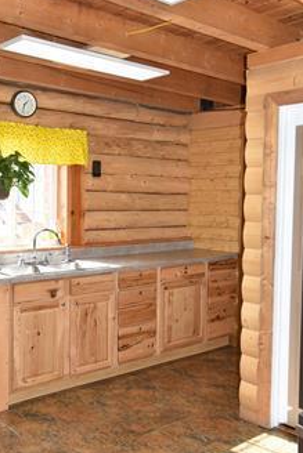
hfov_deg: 34.2
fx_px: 492
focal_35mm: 39
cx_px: 135
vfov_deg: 49.5
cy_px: 225
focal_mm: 32
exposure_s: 1/125
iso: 720
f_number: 5.6
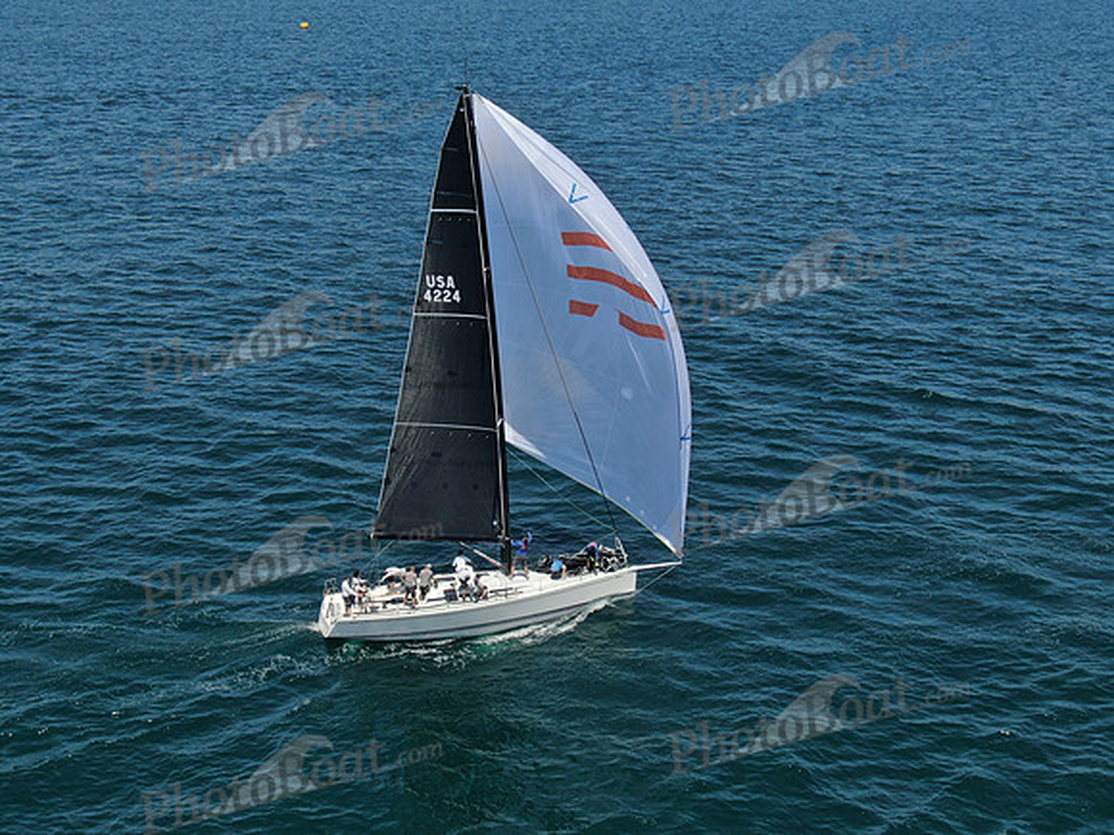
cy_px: 418
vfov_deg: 30.3
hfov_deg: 39.7
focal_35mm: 48
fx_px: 1545
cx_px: 557
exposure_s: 1/1000
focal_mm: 8.6
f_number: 3.8
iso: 100
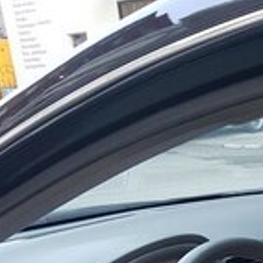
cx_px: 332
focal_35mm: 80
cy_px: 393
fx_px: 688
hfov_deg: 20.0
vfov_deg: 19.0
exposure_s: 1/10
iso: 200
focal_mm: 4.2
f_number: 1.7
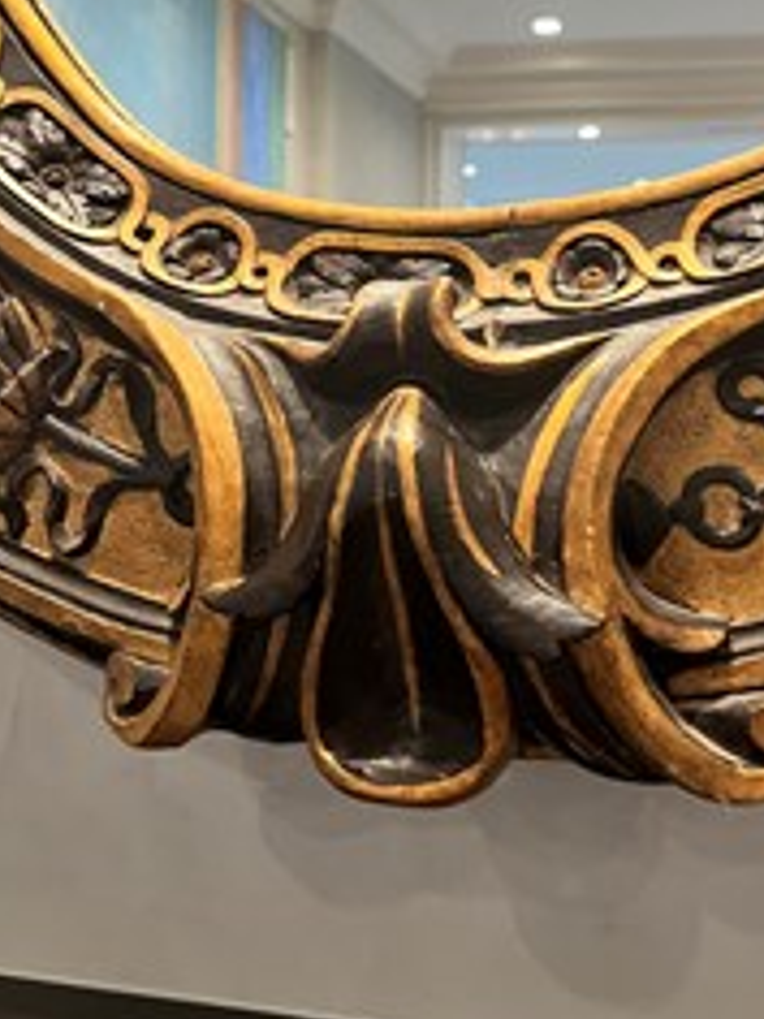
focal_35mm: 44
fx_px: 1295
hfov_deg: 32.7
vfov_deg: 42.4
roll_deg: -0.2
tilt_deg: +2.4
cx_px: 492
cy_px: 337
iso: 250
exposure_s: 1/60
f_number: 1.6
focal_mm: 5.1
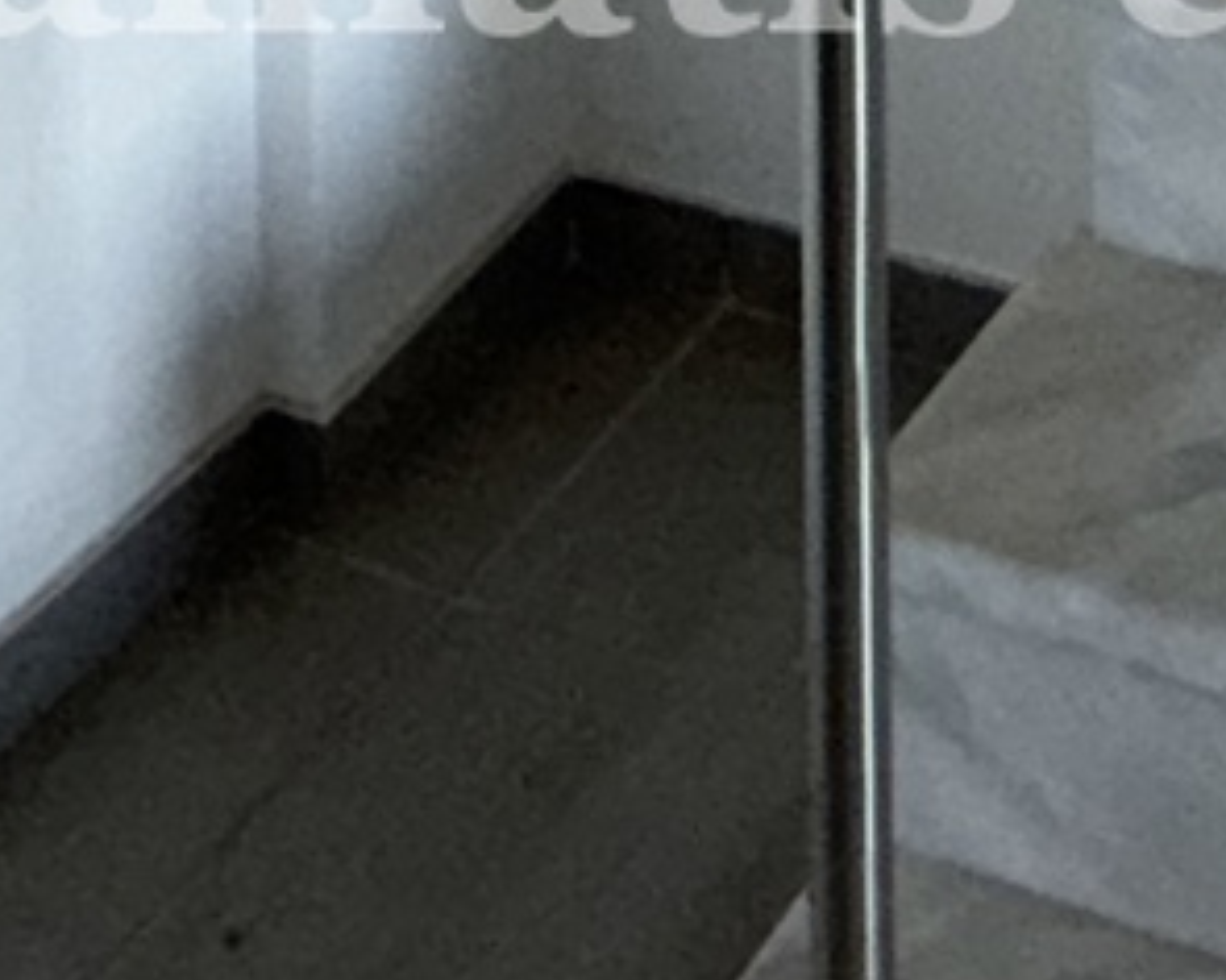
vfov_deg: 12.4
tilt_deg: -1.7
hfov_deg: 20.5
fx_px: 3229
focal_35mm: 89
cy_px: -1574
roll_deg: -0.3
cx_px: 1351
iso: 100
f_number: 2.2
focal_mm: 2.22
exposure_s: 1/121
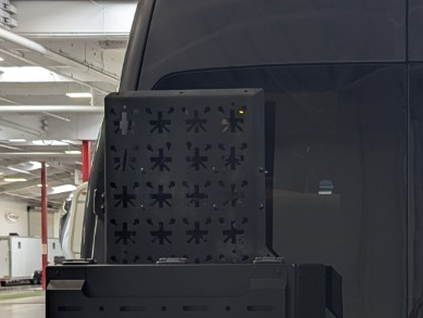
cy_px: 284
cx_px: 424
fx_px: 1053
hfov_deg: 21.9
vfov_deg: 17.0
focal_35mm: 86
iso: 65
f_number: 1.85
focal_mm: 6.81
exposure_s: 1/120
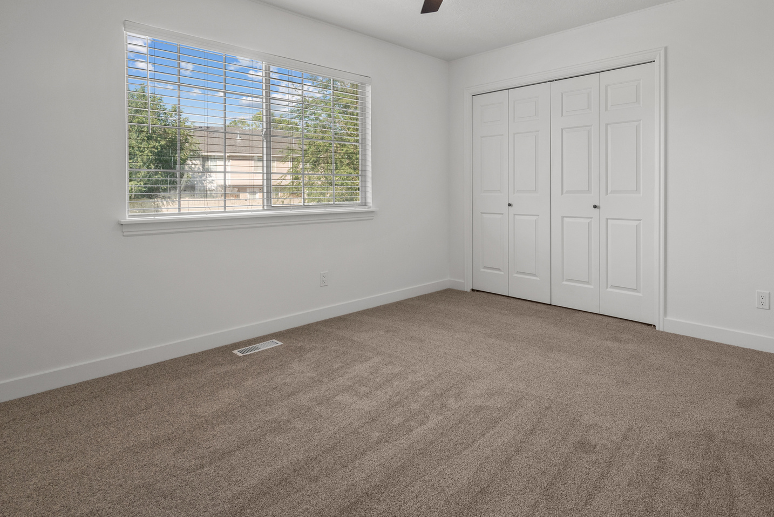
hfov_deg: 83.3
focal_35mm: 20
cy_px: 190
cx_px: 449
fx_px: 430
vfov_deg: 61.0
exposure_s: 1/6
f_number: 8
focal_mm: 14
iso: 500
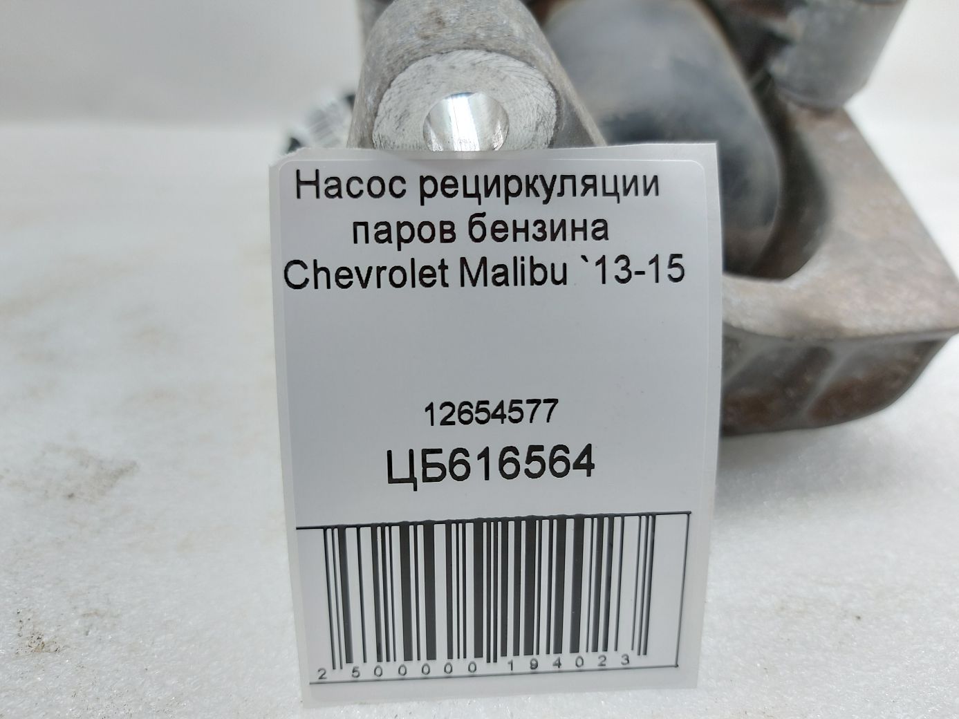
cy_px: 360
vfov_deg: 56.8
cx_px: 480
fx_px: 665
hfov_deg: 71.6
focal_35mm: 24
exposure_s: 1/50
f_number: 1.8
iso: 80
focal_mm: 5.23
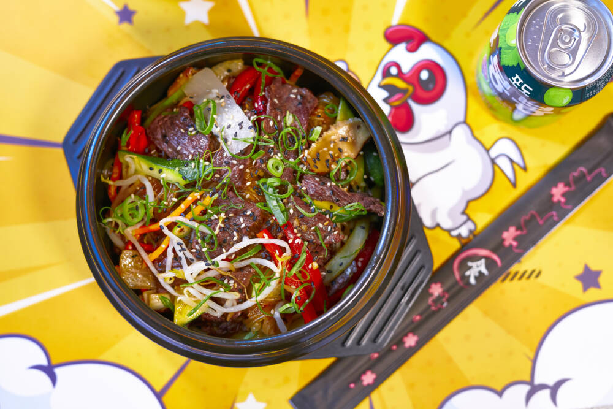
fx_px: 851
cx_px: 306
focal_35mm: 50
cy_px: 204
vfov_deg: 27.0
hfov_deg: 39.6
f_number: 3.2
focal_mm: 50
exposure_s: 1/100
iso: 500
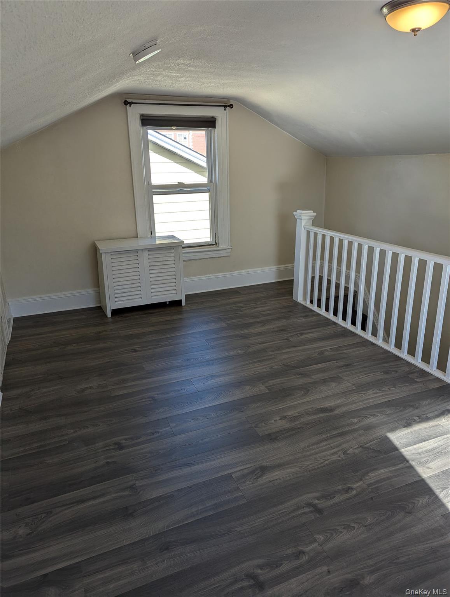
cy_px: 298
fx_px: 415
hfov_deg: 56.9
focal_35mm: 24
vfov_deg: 71.5
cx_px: 225
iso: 47
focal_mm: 6.81
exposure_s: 1/549
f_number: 1.85
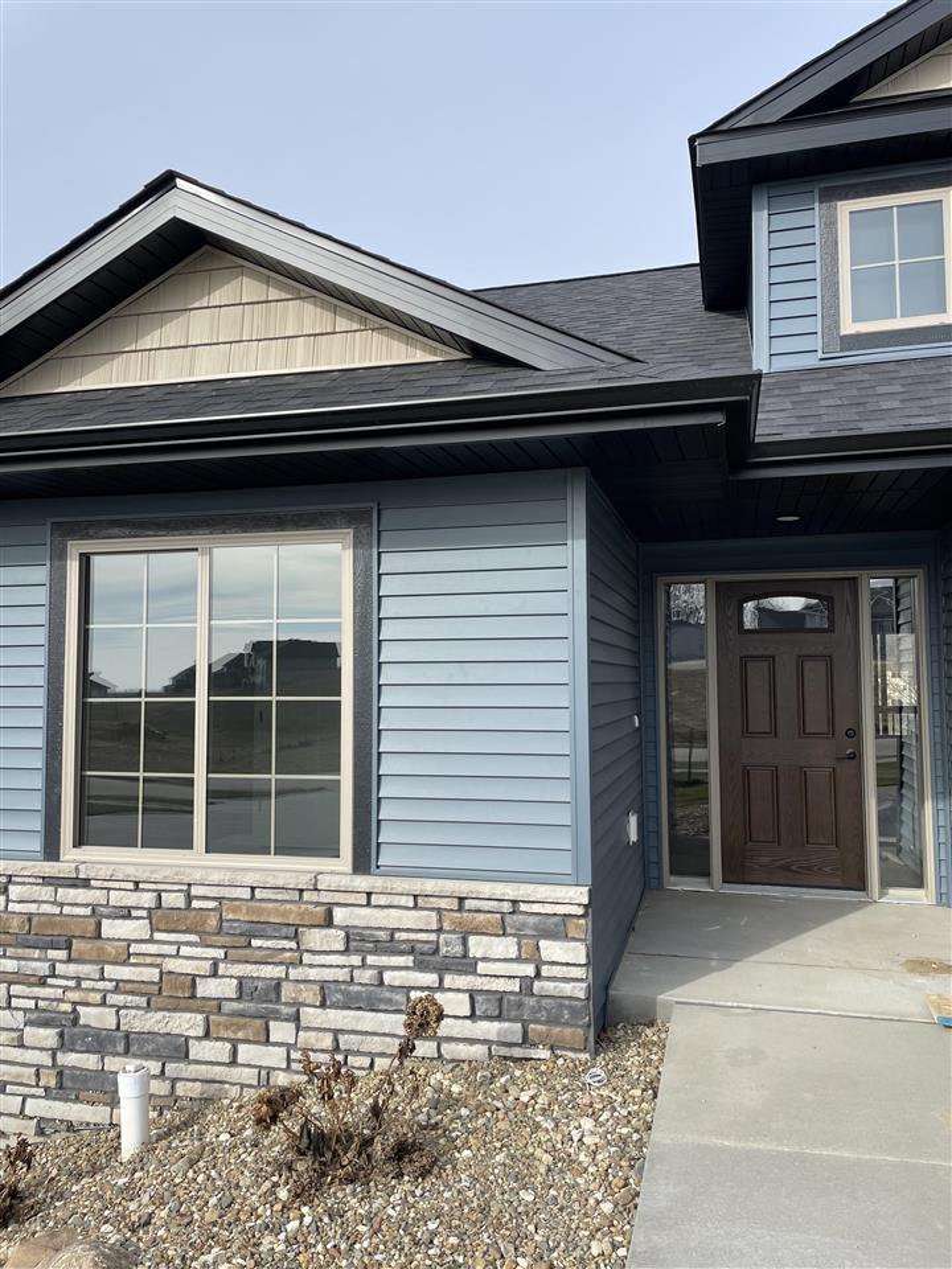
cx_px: 476
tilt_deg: +3.4
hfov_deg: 53.1
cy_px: 634
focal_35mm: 26
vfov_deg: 67.3
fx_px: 953
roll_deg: +0.3
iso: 32
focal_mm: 4.2
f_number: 1.6
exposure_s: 1/2353
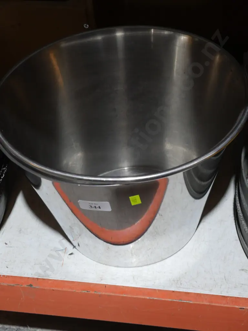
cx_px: 124
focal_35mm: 68
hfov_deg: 21.6
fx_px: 650
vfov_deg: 28.6
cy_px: 166
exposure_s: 1/80
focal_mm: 34
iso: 1000
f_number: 5.4
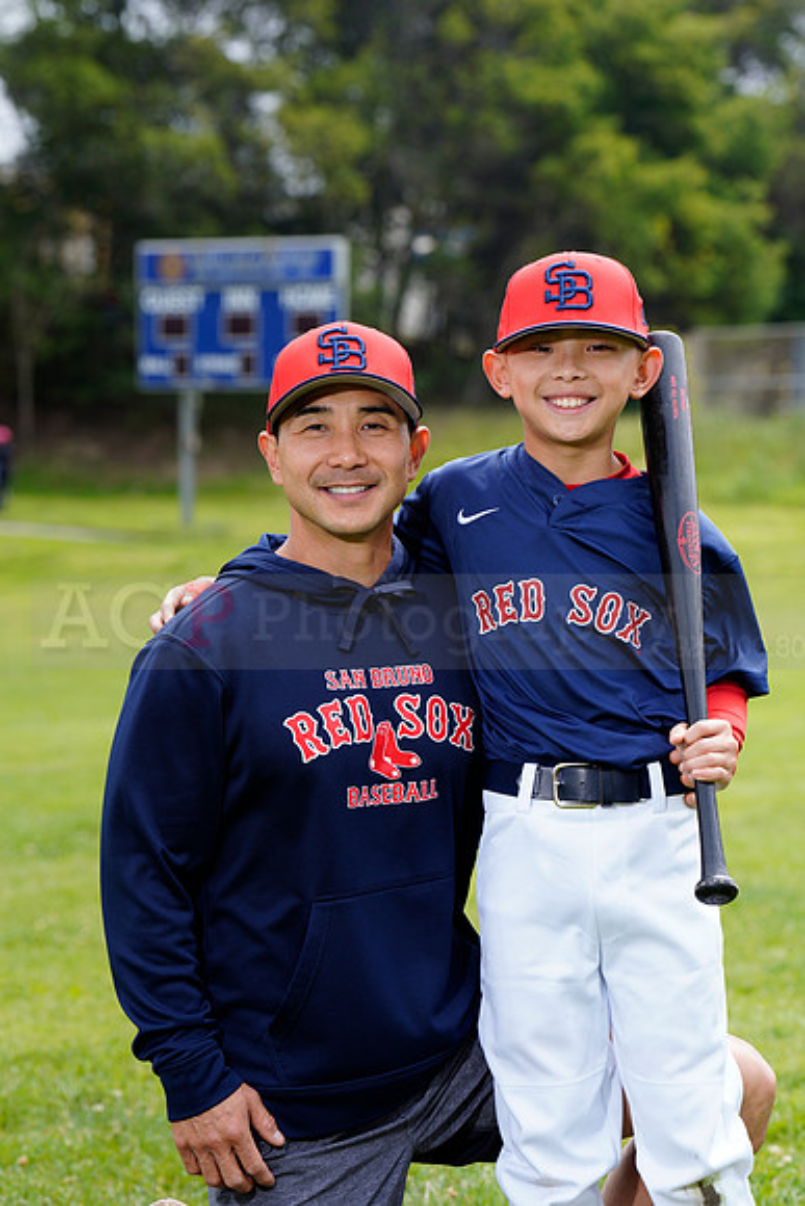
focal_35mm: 126
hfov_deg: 10.9
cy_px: 603
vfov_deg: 16.3
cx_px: 402
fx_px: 4223
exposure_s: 1/250
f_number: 6.3
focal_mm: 126
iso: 100
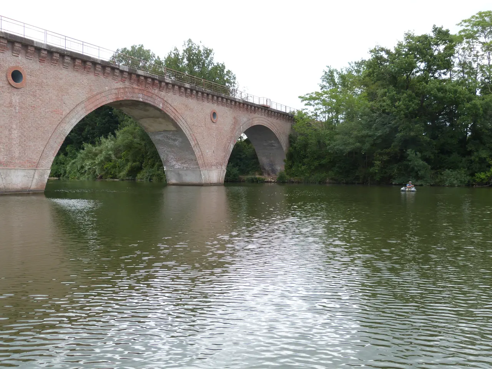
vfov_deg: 44.2
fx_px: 455
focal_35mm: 32
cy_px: 184
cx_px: 246
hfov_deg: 56.8
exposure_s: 1/250
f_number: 4
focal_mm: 5.7
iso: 100
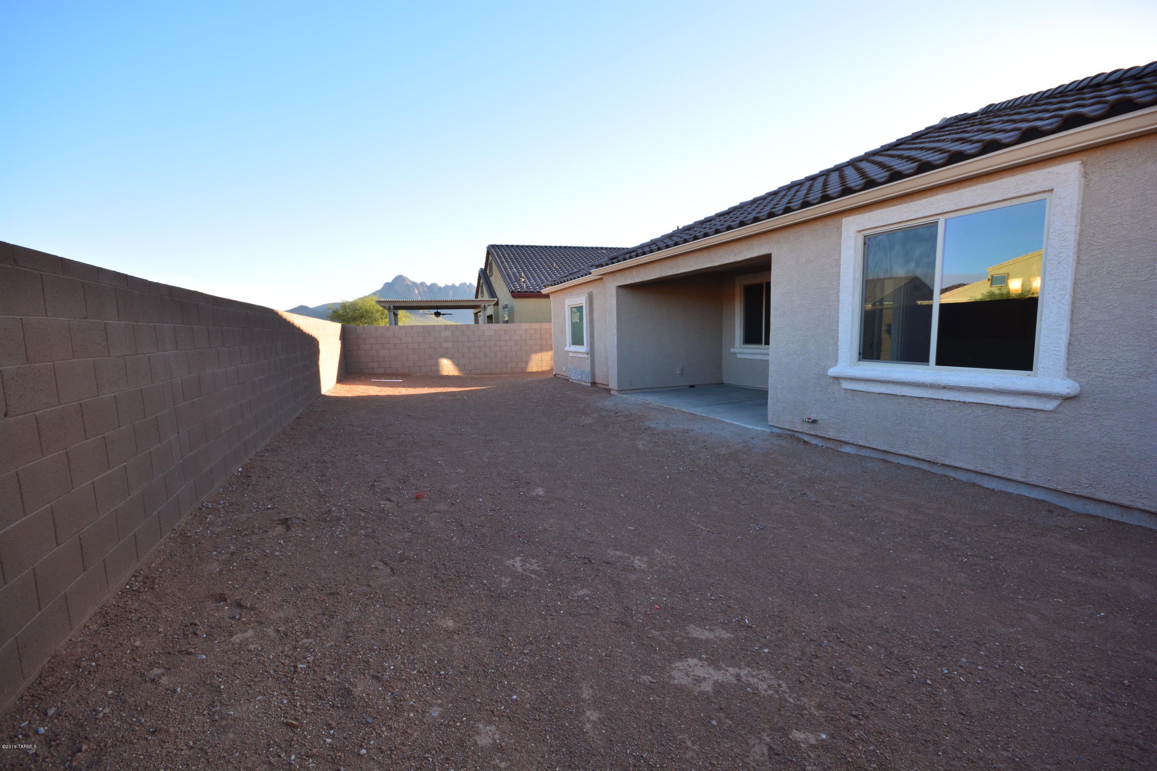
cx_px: 578
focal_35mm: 15
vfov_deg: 77.3
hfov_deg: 100.4
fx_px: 482
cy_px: 386
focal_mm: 10
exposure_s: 1/200
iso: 400
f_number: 10
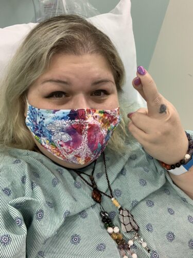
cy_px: 129
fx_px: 238
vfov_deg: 56.8
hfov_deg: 44.2
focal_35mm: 32
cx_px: 96
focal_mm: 2.87
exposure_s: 1/60
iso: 100
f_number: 2.2
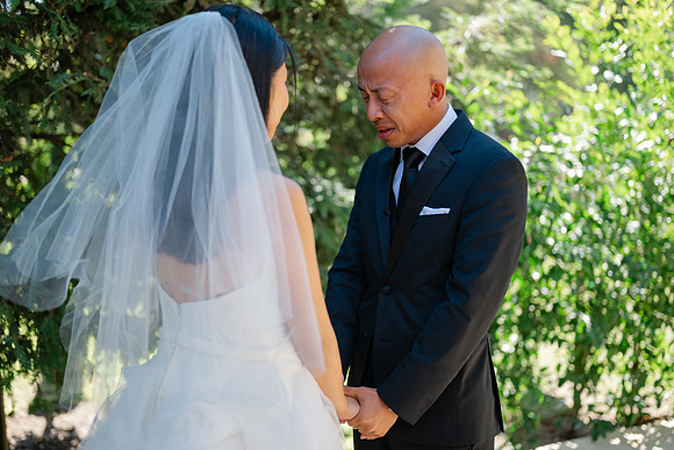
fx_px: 936
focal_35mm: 50
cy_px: 225
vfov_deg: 27.0
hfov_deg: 39.6
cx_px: 337
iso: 100
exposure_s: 1/800
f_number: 1.8
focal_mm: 50
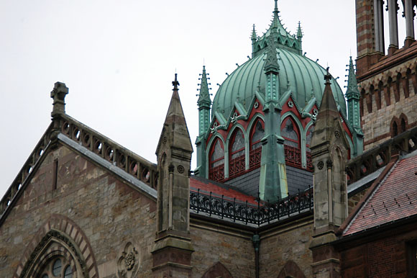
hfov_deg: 20.6
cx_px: 208
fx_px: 1146
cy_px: 139
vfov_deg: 13.8
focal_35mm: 99
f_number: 5.3
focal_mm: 66
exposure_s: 1/200
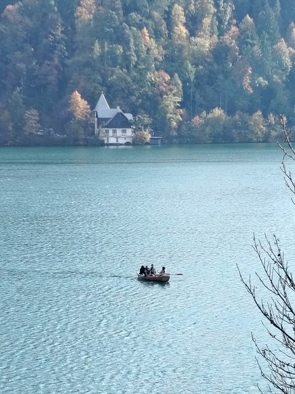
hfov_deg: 10.6
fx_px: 1591
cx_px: 148
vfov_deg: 14.1
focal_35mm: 140
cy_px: 197
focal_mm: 5.25
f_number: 1.75
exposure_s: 1/300
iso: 100
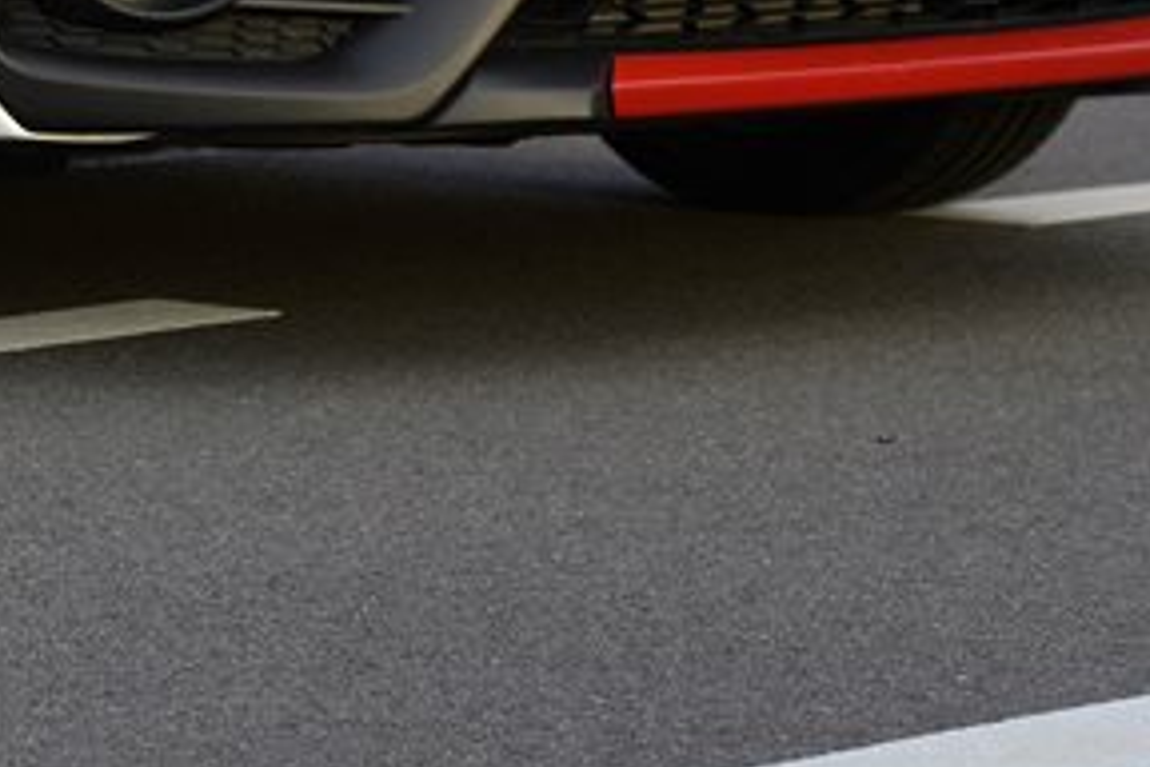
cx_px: -411
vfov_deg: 7.0
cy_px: -427
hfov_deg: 10.4
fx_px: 6165
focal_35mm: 193
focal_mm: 58
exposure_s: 1/125
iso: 200
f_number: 5.6
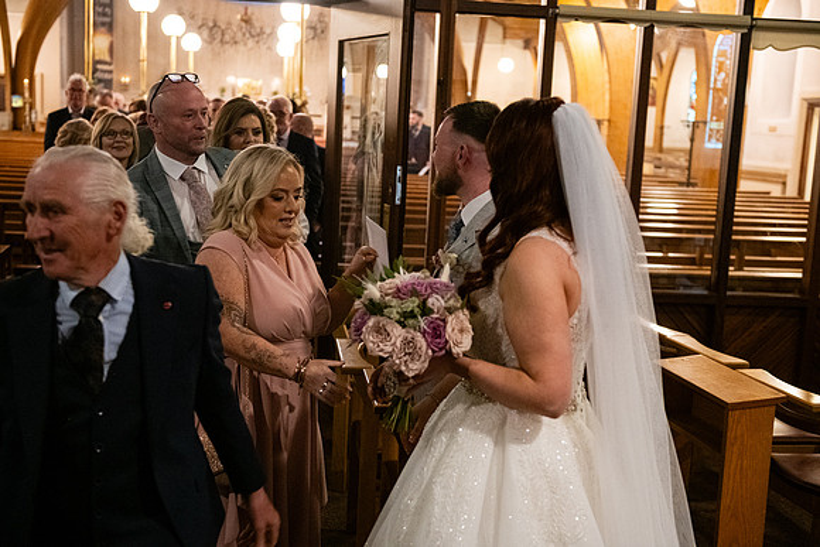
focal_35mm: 48
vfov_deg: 28.1
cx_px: 410
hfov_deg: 41.1
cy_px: 274
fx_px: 1094
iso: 2500
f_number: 3.5
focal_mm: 48
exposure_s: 1/160
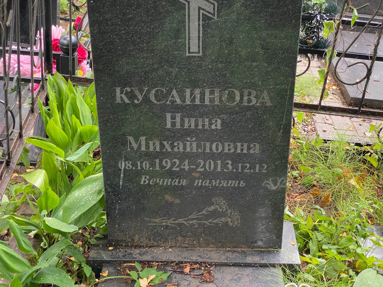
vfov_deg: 28.0
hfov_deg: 36.8
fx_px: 575
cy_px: 144
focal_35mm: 52
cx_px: 192
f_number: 2
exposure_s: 1/60
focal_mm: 6
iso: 250
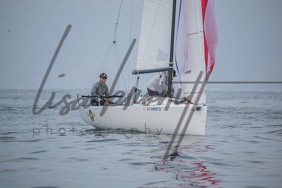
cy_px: 94
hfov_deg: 5.3
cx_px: 141
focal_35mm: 390
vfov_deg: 3.5
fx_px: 3056
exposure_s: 1/400
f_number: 6
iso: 100
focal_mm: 260
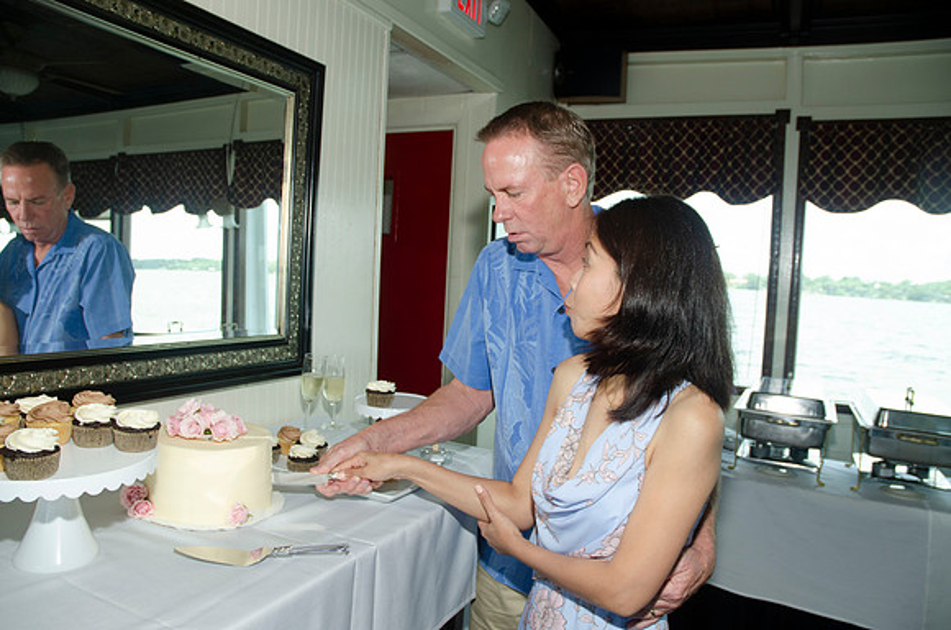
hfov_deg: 67.5
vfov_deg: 47.7
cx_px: 476
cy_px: 315
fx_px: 712
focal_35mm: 27
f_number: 5.6
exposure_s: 1/125
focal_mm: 18
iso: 200
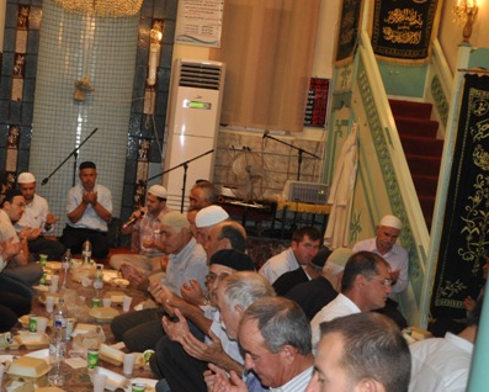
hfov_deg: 33.4
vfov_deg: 27.4
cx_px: 107
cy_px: 279
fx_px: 795
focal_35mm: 55
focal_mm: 21
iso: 800
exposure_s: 1/60
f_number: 3.8
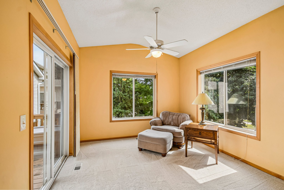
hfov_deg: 100.4
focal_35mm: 15
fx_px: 118
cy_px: 95
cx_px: 142
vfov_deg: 77.3
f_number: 6.3
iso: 400
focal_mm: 10
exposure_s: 1/500
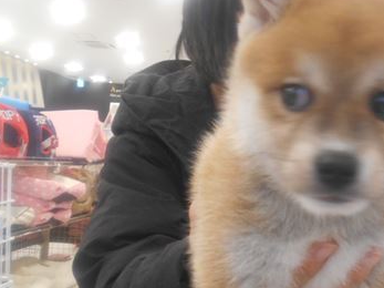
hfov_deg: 40.1
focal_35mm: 45
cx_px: 316
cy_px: 166
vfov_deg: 32.1
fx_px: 499
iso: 220
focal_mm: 4.6
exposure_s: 1/30
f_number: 3.2
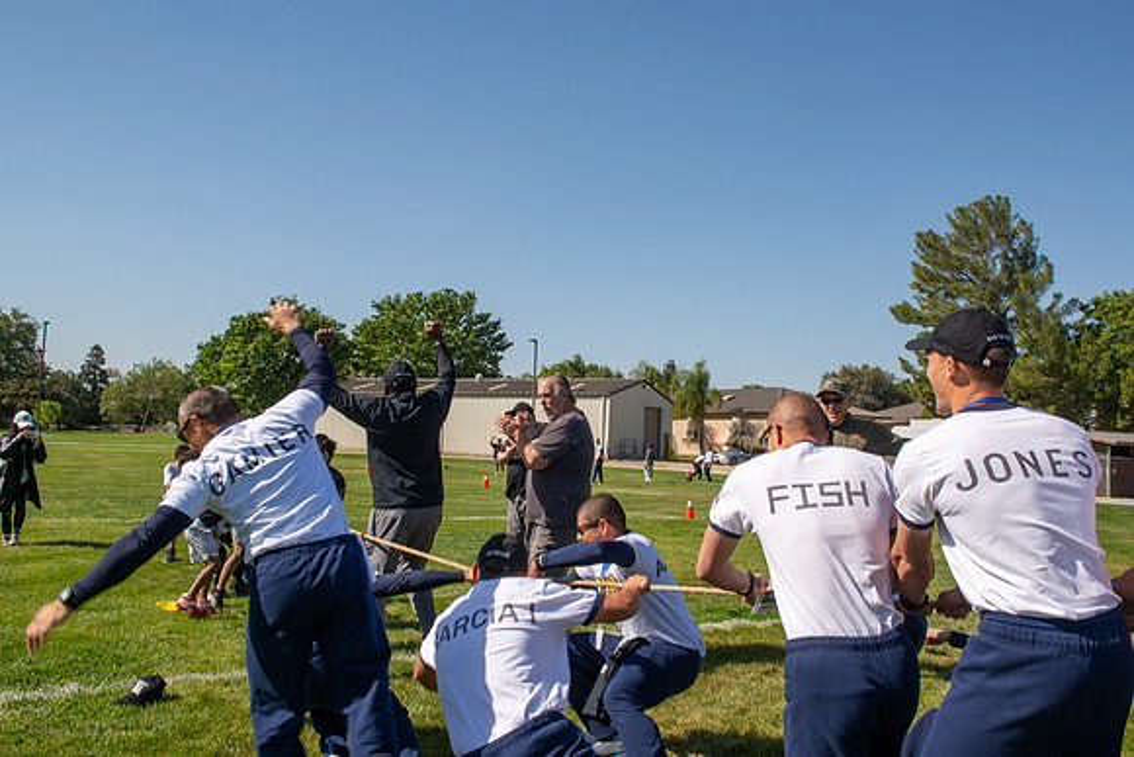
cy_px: 377
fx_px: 915
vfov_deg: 44.9
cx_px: 591
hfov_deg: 63.6
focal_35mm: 29
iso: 100
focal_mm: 27
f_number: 11
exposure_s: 1/200
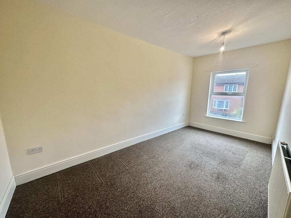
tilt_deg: -11.0
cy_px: 109
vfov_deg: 85.7
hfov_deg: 102.1
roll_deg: -0.7
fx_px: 118
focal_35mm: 14
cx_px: 146
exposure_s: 1/100
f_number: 2.2
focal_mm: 2.22
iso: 100
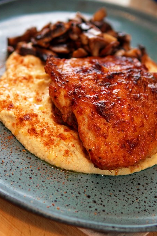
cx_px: 103
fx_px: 517
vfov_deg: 25.7
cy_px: 104
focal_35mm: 79
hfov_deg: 17.2
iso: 200
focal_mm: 30
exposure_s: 1/250
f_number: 2
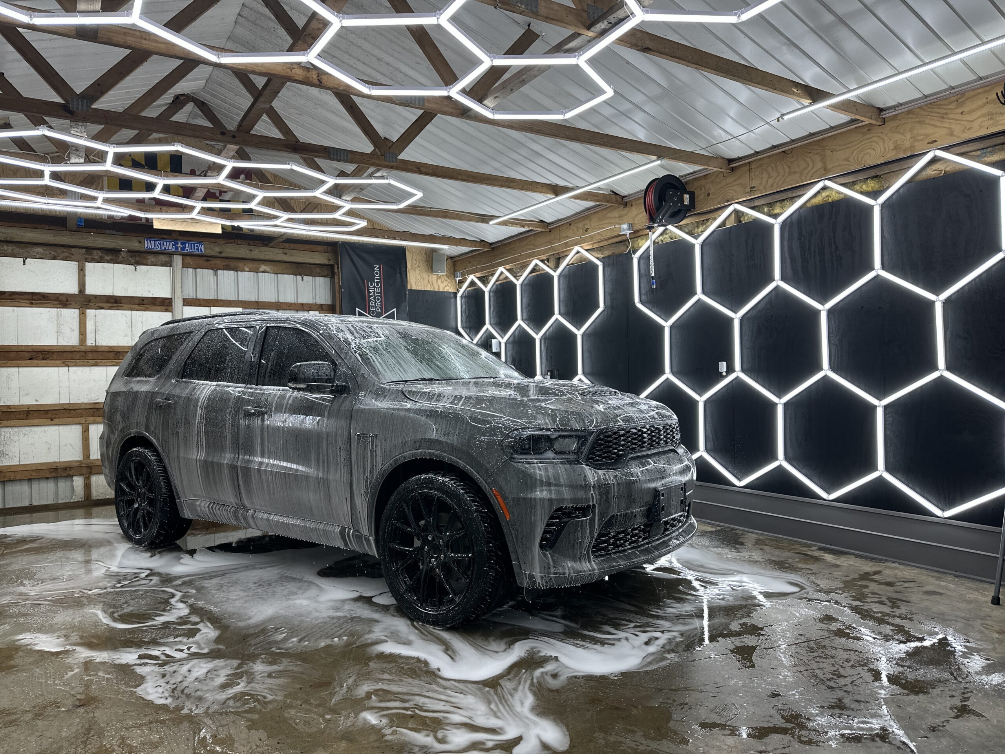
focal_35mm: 24
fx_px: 697
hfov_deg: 71.6
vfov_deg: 56.8
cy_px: 377
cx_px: 502
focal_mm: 6.86
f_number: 1.78
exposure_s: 1/177
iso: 80
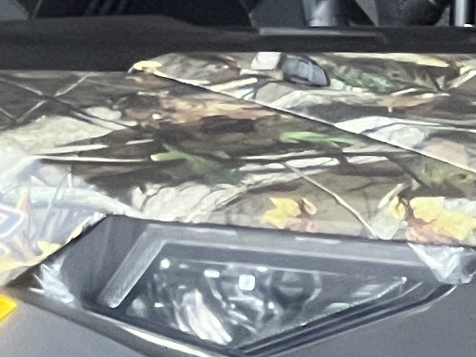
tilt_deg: -4.5
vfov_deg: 2.5
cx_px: 94
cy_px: 420
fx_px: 8321
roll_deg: -1.2
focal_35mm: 605
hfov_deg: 3.3
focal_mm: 9
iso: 200
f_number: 2.8
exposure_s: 1/99
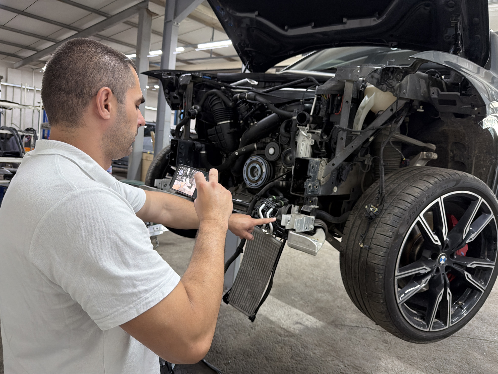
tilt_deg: -7.2
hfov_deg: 71.6
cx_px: 249
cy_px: 187
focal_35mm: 24
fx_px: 345
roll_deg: -6.8
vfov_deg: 56.8
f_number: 1.78
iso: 250
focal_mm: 6.76
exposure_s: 1/50
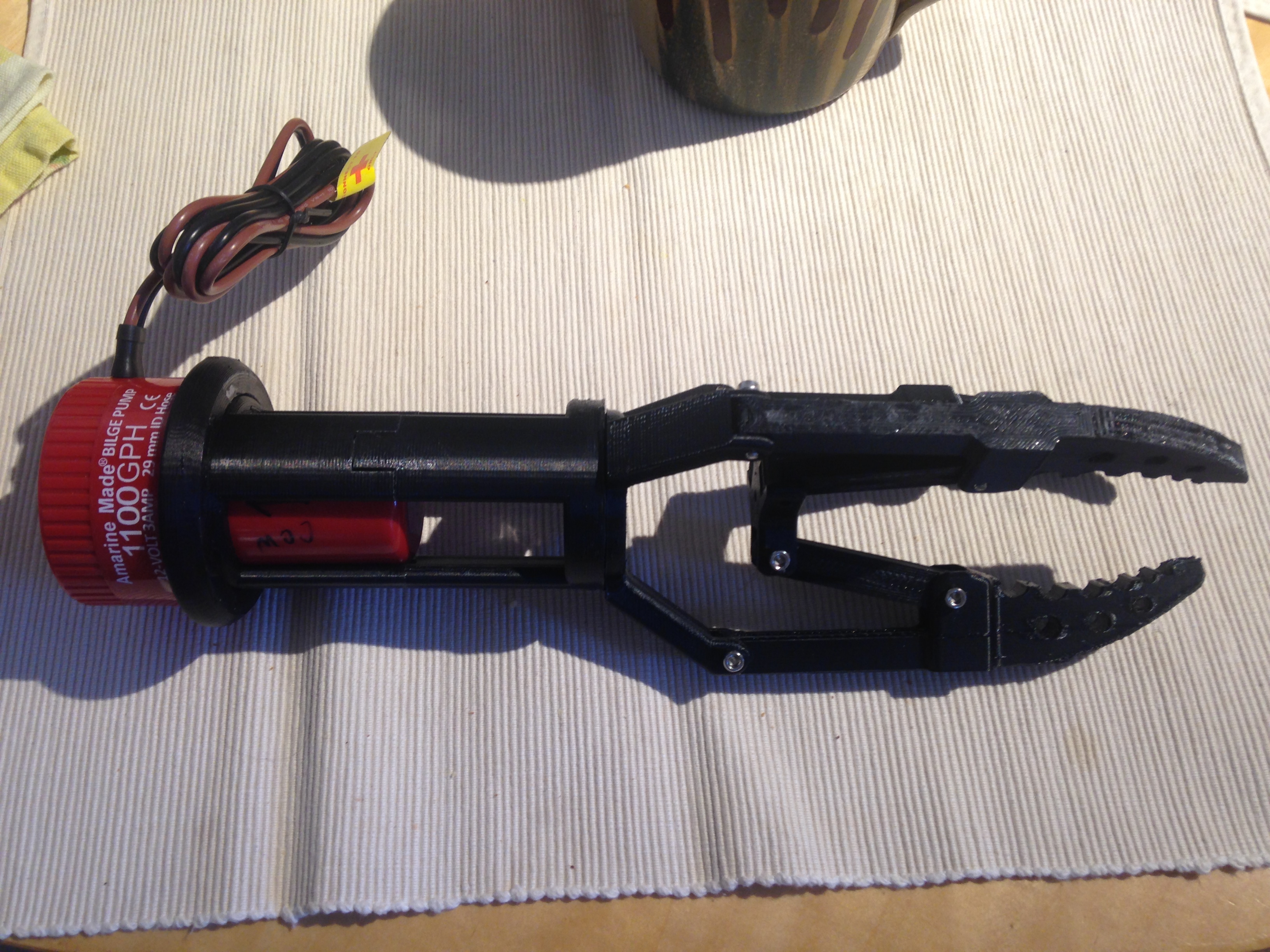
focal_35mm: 33
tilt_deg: -65.3
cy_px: 476
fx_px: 1211
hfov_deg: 55.4
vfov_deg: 42.9
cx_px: 635
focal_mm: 4.12
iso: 50
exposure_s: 1/24
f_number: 2.4
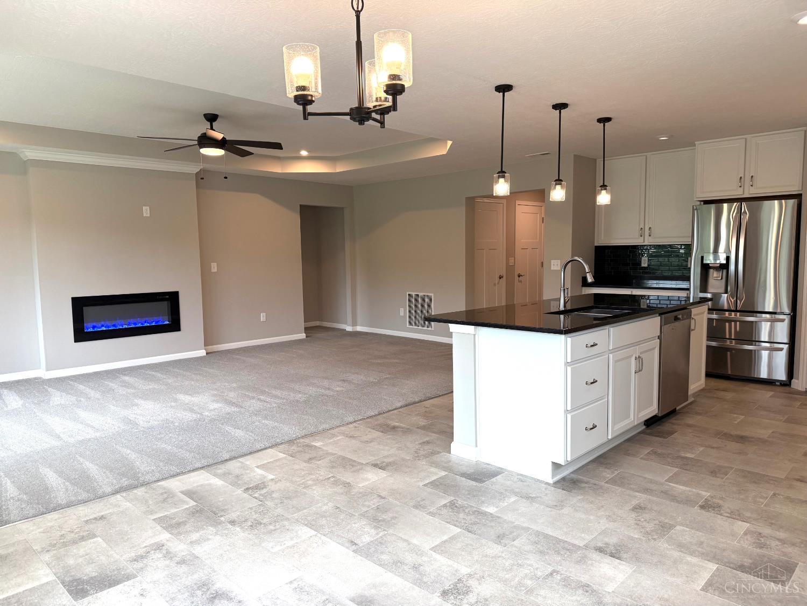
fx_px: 560
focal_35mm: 24
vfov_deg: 56.8
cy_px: 303
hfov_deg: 71.6
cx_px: 404
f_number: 1.78
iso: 160
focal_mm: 6.76
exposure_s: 1/230
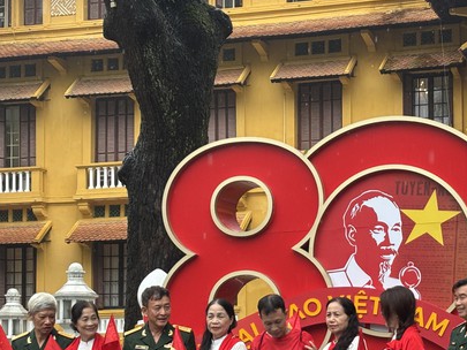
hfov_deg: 18.3
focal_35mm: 107
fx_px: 1444
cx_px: 312
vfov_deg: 13.8
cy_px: 287
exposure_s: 1/201
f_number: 1.6
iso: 32
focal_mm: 5.96
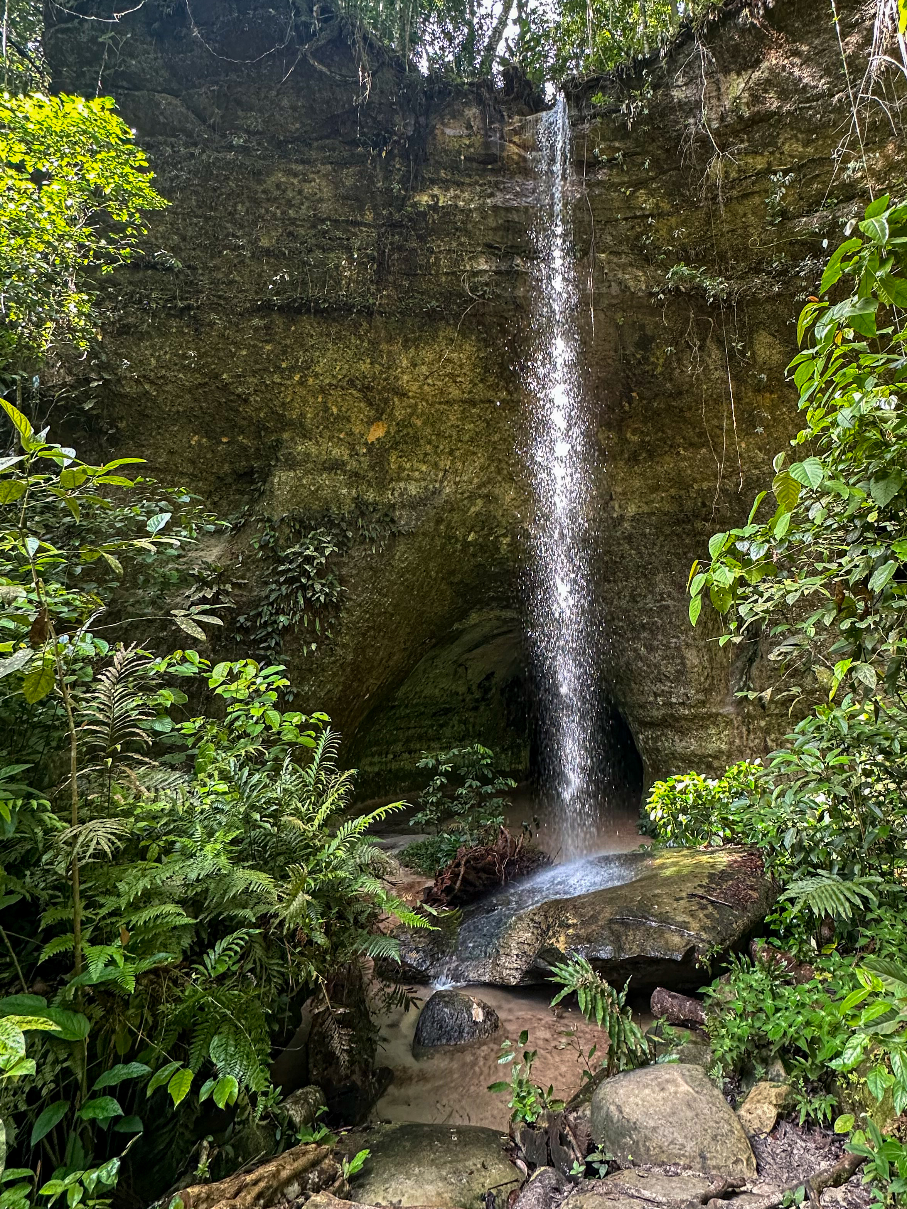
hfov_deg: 71.1
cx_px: 531
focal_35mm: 18
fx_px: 629
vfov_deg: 87.5
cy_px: 547
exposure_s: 1/100
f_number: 2.2
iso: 200
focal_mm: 2.22
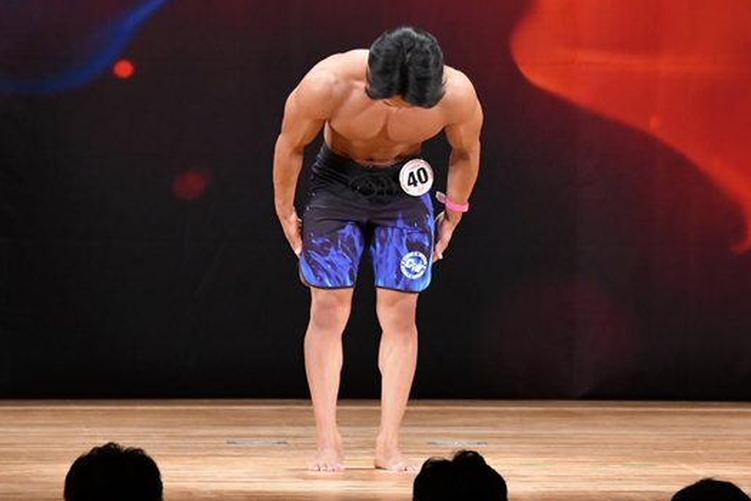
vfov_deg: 3.9
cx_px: 355
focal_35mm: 354
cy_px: 182
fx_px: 7384
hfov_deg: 5.8
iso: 3200
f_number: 5.6
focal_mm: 160
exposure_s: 1/400
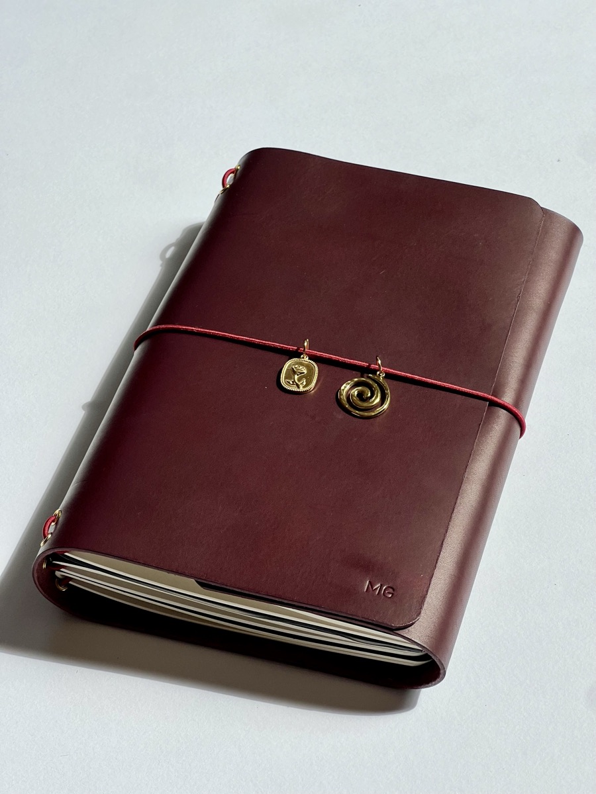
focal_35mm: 77
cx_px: 298
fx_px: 1768
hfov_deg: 19.1
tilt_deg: -44.9
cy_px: 397
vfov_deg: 25.3
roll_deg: +3.9
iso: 32
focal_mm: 9
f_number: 2.8
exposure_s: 1/337
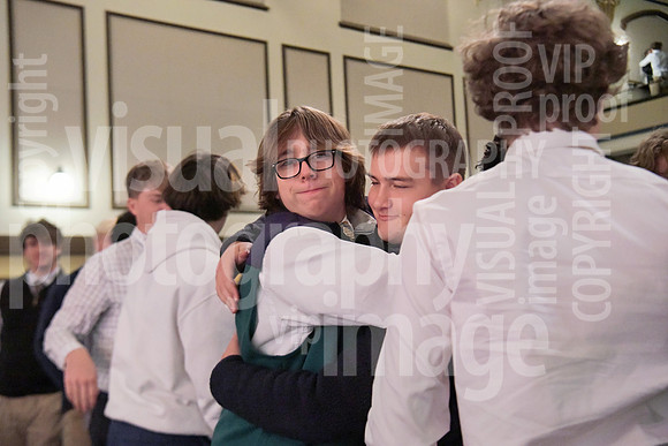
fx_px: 779
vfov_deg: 31.9
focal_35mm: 42
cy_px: 223
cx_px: 334
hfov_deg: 46.4
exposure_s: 1/250
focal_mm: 42
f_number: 4.5
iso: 10000
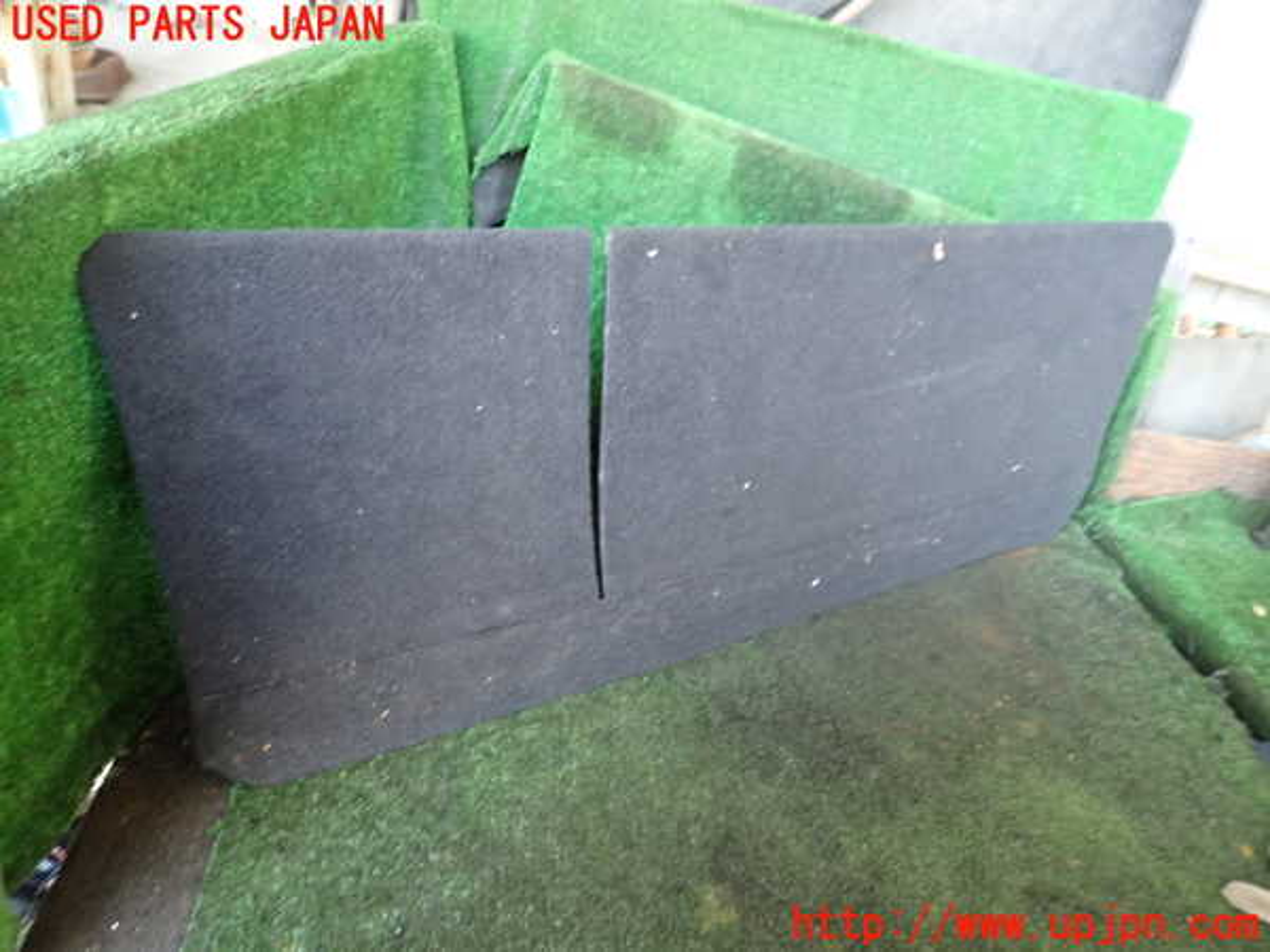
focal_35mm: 25
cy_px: 476
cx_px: 635
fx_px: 917
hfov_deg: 69.4
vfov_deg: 54.9
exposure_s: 1/30
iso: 400
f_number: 2
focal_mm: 4.5
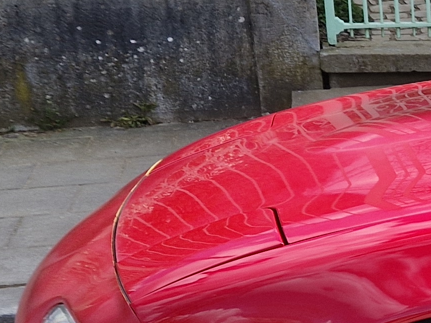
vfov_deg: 13.8
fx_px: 1332
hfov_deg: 16.0
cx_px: 740
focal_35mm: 107
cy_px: 247
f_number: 1.8
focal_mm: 5.4
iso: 50
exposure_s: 1/10101
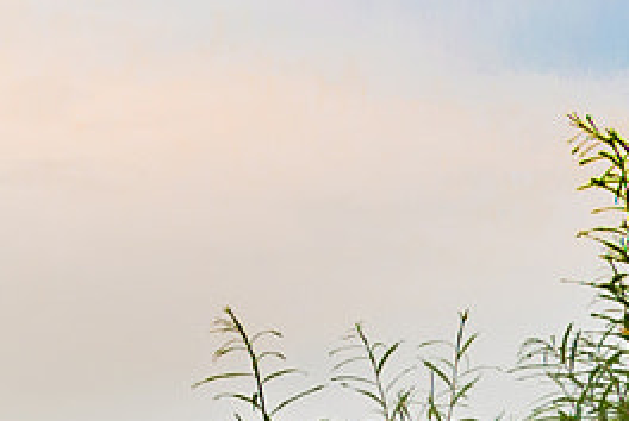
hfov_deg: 8.8
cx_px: -743
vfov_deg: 6.2
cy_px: 684
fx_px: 3815
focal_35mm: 218
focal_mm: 24
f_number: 7.1
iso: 100
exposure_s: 1/200
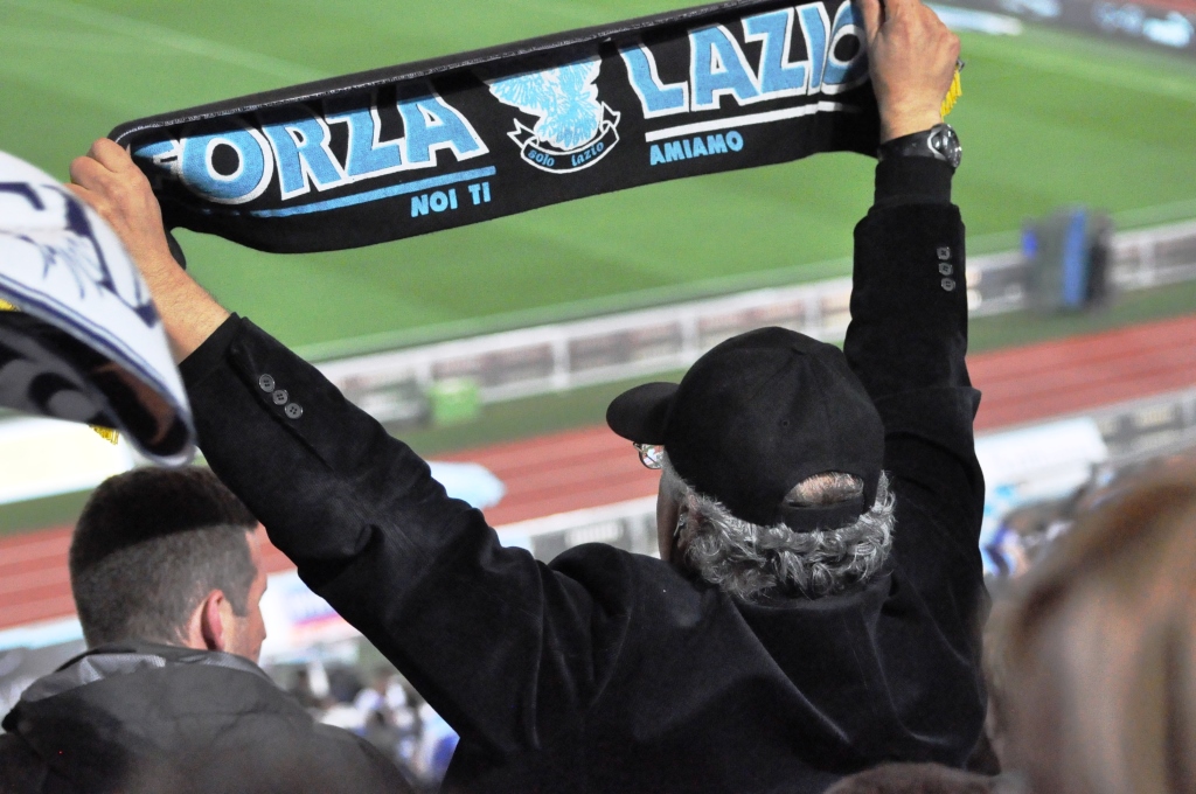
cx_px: 598
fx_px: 3484
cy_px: 397
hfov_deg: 19.5
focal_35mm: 105
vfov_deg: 13.0
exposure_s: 1/640
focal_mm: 70
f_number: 4.5
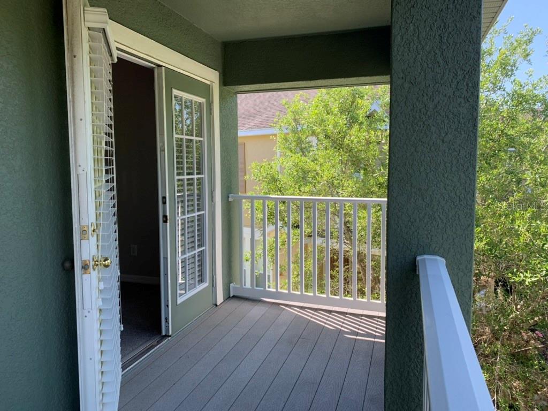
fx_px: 412
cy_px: 206
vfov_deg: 53.1
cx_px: 274
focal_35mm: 26
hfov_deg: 67.3
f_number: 1.8
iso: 25
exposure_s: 1/337
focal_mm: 4.25
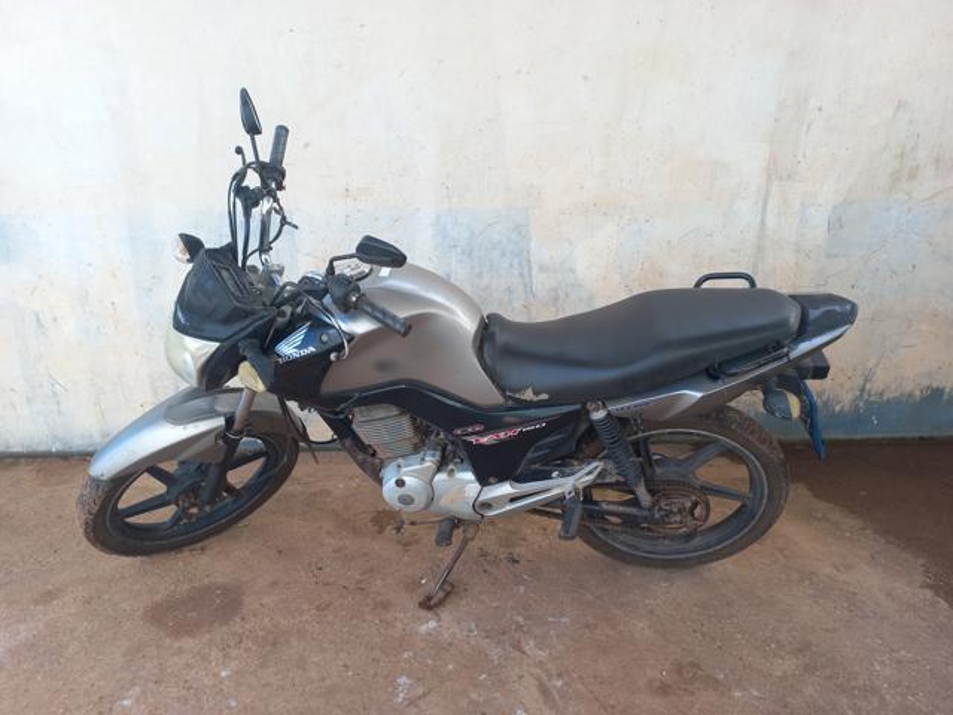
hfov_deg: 69.4
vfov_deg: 54.9
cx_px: 476
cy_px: 358
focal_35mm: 25
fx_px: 688
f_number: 1.8
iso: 32
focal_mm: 4.6
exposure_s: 1/100
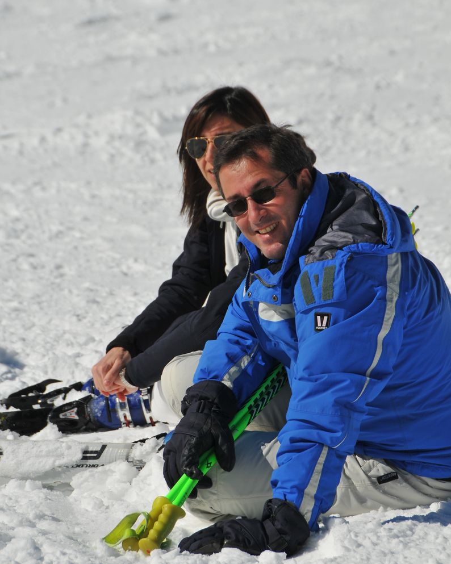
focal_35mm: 340
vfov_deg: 5.7
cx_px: 226
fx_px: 5675
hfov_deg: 4.6
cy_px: 277
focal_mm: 200
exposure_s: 1/1250
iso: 200
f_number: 9
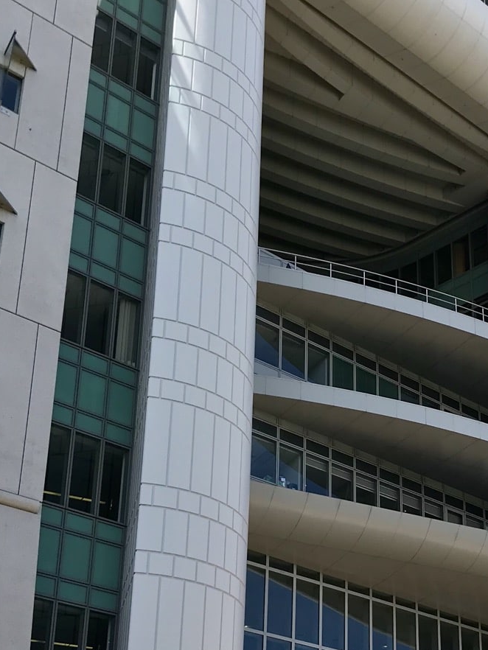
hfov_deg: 22.1
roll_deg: +1.8
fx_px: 1221
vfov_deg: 29.5
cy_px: 454
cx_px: 439
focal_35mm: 65
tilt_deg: +24.2
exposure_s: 1/760
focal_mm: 3.99
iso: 20
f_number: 1.8
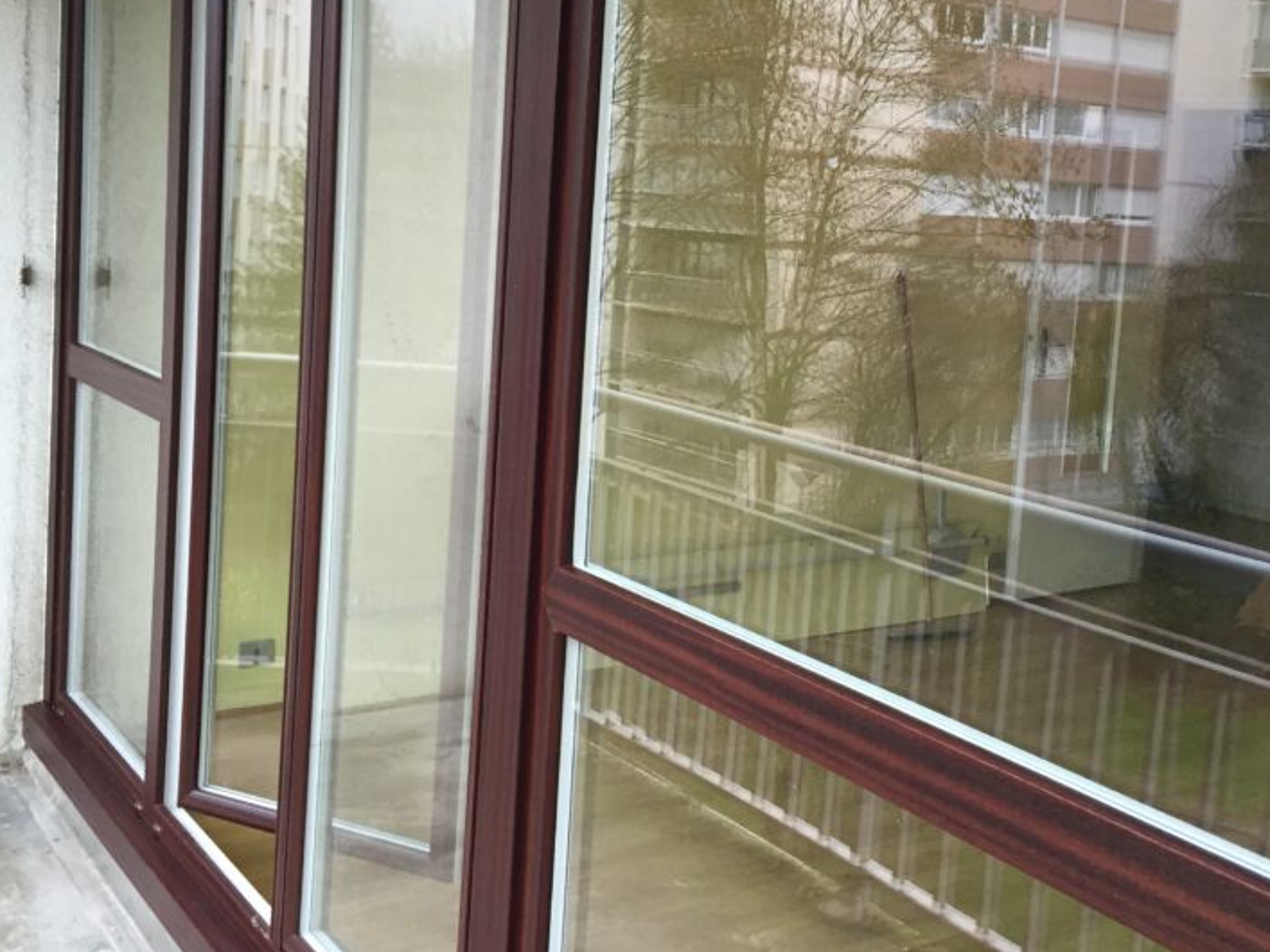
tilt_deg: -4.3
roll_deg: -3.1
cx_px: 749
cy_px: 354
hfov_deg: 44.6
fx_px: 1541
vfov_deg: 34.2
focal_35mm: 42
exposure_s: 1/30
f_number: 2.2
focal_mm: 4.15
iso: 50
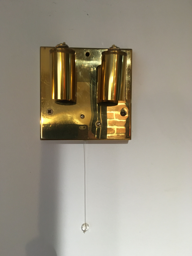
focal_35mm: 29
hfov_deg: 48.2
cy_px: 128
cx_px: 96
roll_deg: +0.4
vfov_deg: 61.7
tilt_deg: -0.5
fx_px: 214
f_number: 2.2
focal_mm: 4.15
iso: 200
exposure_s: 1/20
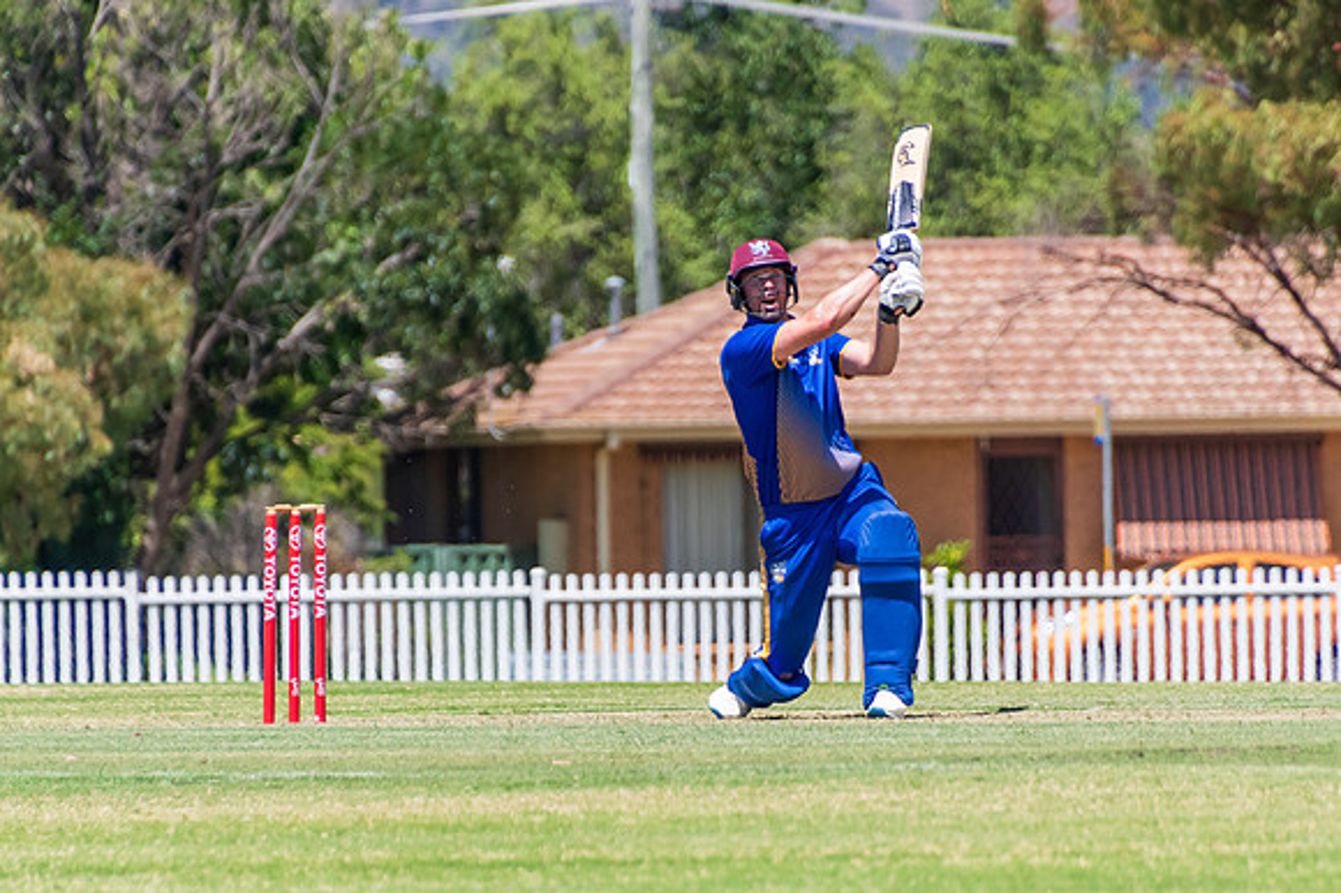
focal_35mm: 755
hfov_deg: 2.7
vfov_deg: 1.8
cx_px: 699
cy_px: 527
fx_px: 28106
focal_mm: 400
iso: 400
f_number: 6.3
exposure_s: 1/2500
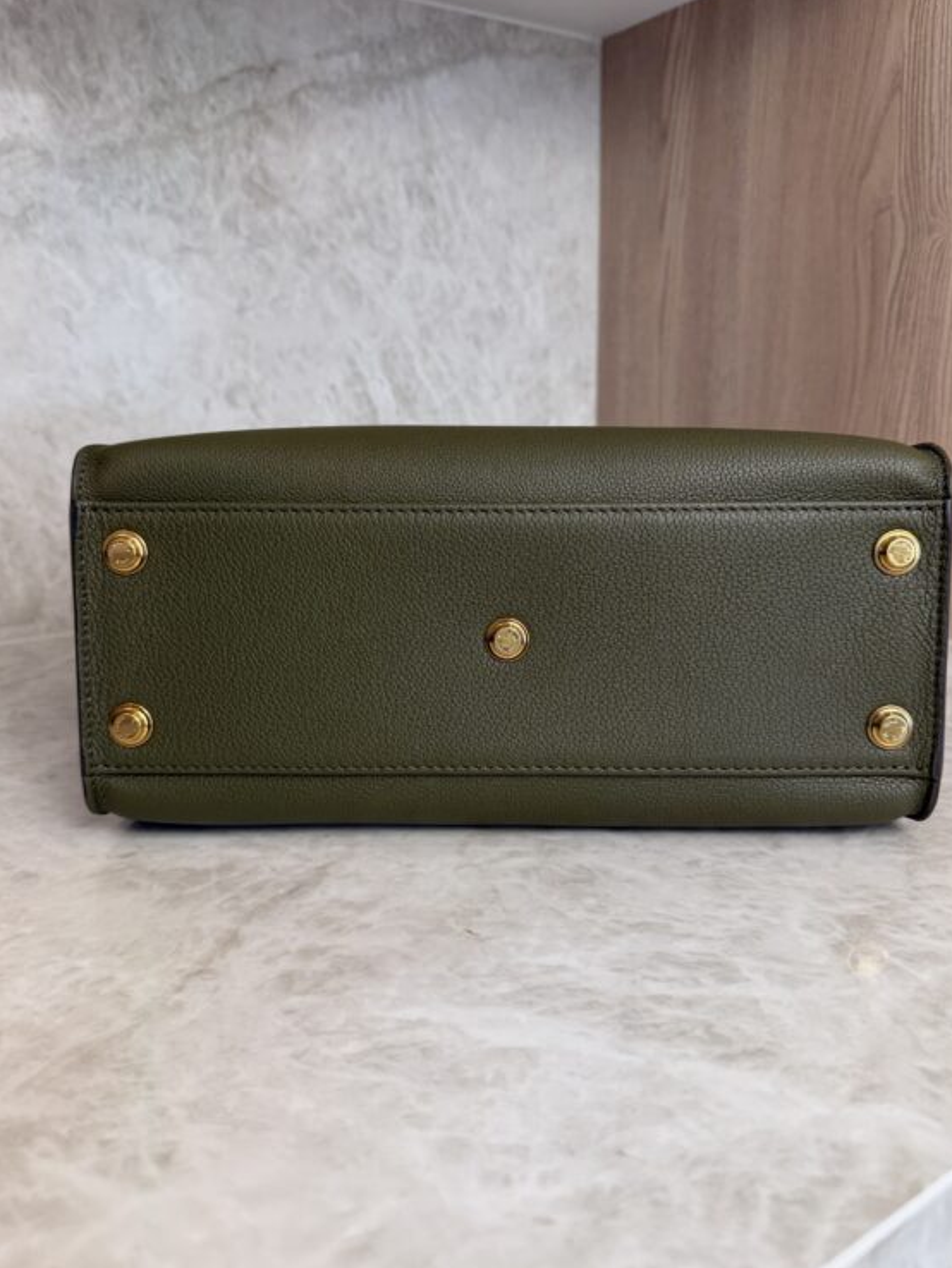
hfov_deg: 53.1
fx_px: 953
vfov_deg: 67.3
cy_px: 624
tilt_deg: -14.2
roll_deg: +0.6
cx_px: 471
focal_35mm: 26
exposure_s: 1/120
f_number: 1.78
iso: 64
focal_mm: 6.76
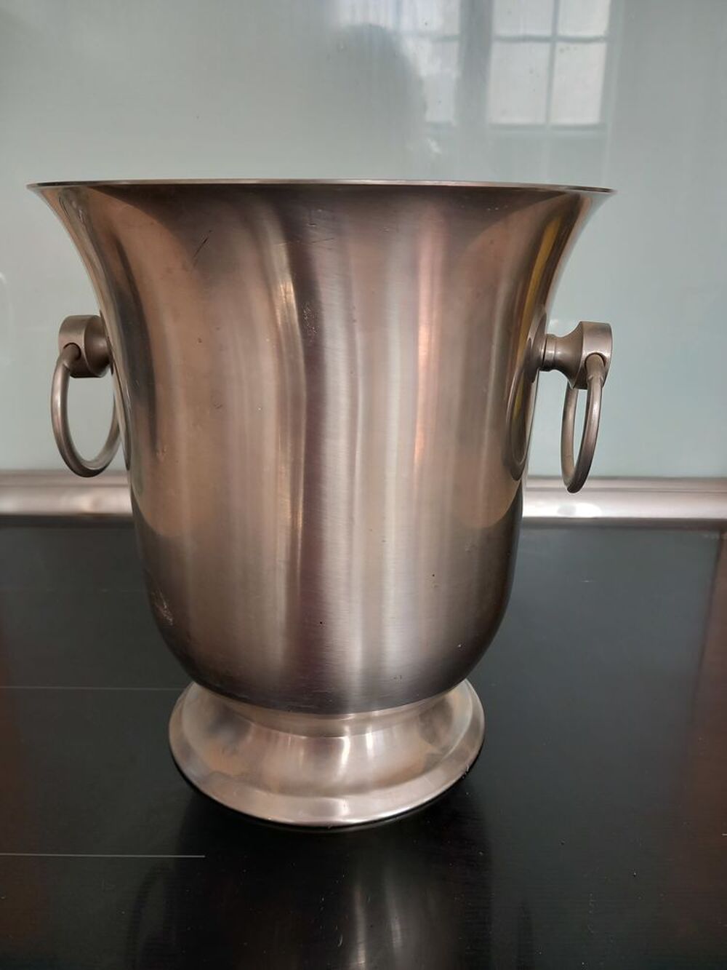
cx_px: 364
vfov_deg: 65.3
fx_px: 756
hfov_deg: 51.4
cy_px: 485
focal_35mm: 27
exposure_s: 1/50
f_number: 1.8
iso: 64
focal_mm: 4
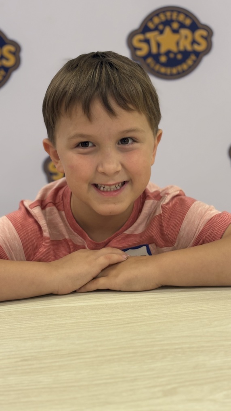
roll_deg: +4.4
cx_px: 104
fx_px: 621
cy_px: 205
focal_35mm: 57
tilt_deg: -10.0
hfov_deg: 21.1
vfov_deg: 36.6
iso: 125
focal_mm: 5.96
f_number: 1.6
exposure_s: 1/60
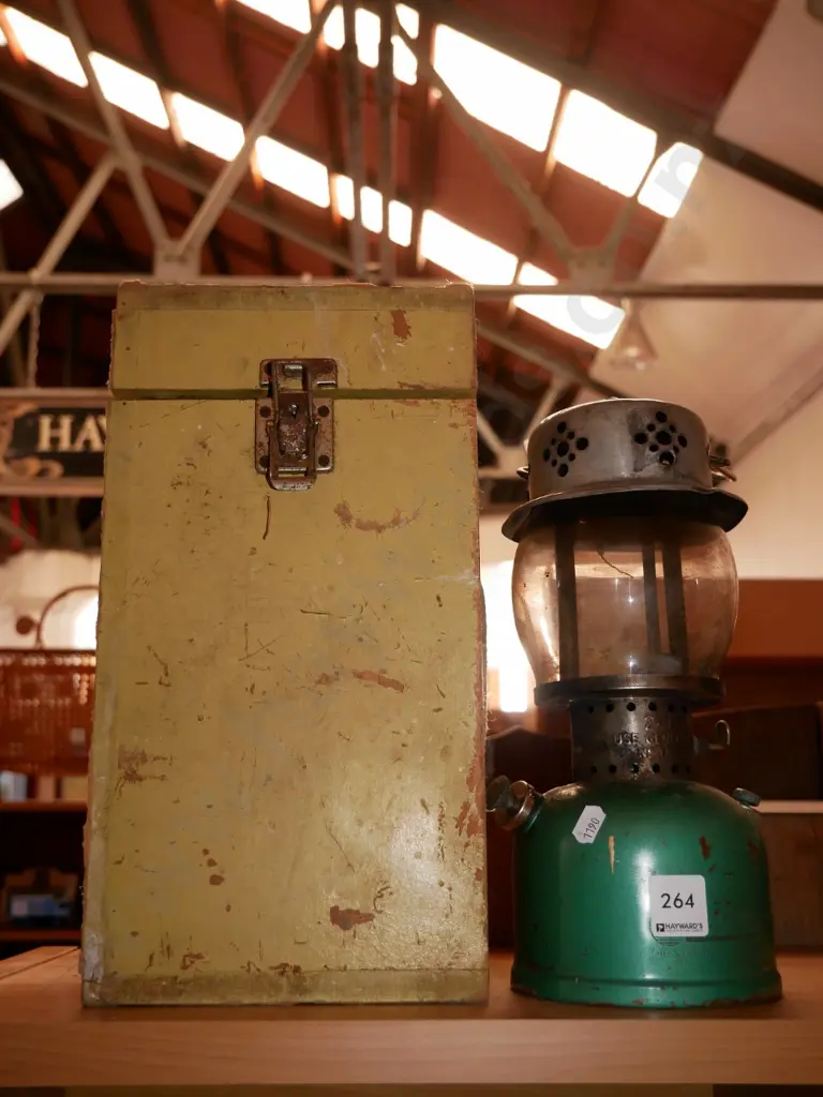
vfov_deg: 51.4
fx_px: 1141
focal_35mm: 36
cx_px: 412
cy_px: 548
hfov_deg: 39.7
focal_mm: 18
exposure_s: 1/60
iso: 640
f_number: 3.9
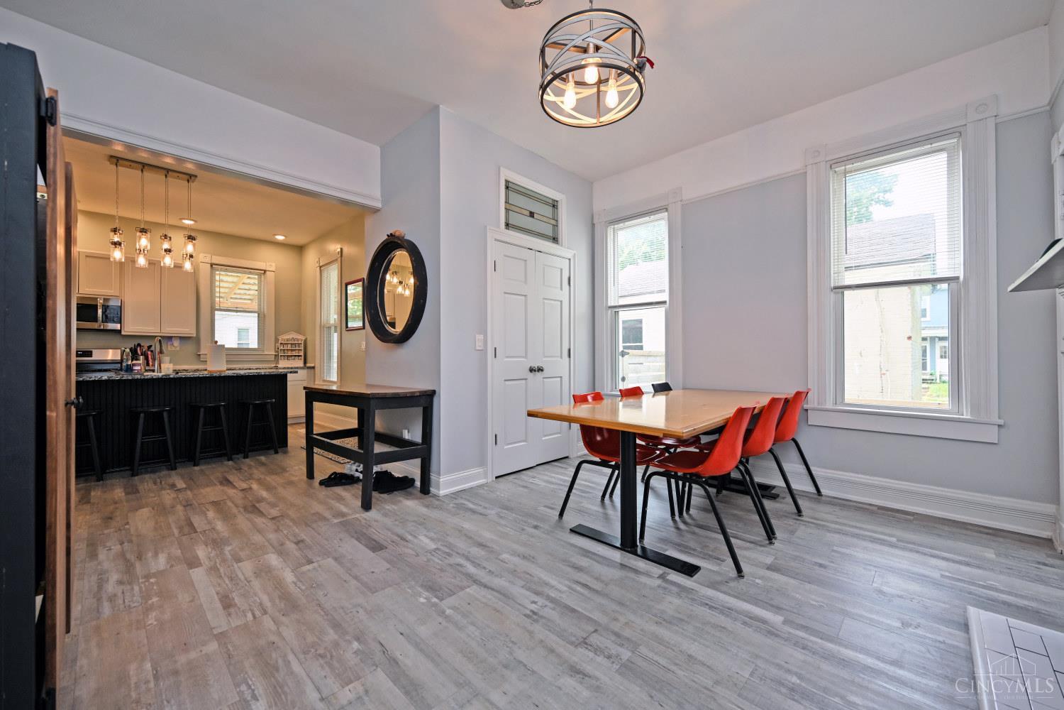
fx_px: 414
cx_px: 532
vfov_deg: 81.2
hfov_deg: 104.3
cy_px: 355
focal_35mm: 14
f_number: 4.5
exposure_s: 1/60
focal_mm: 14
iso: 200
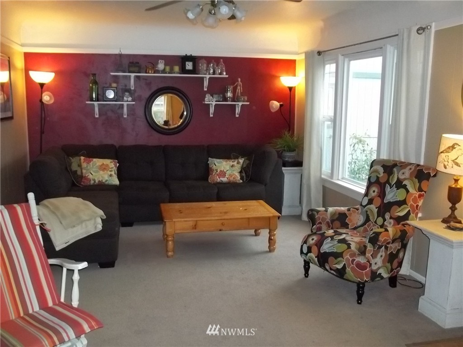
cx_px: 232
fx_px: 441
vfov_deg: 42.9
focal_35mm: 33
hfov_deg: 55.4
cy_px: 174
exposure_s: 1/30
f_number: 3.3
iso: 320
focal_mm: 5.9
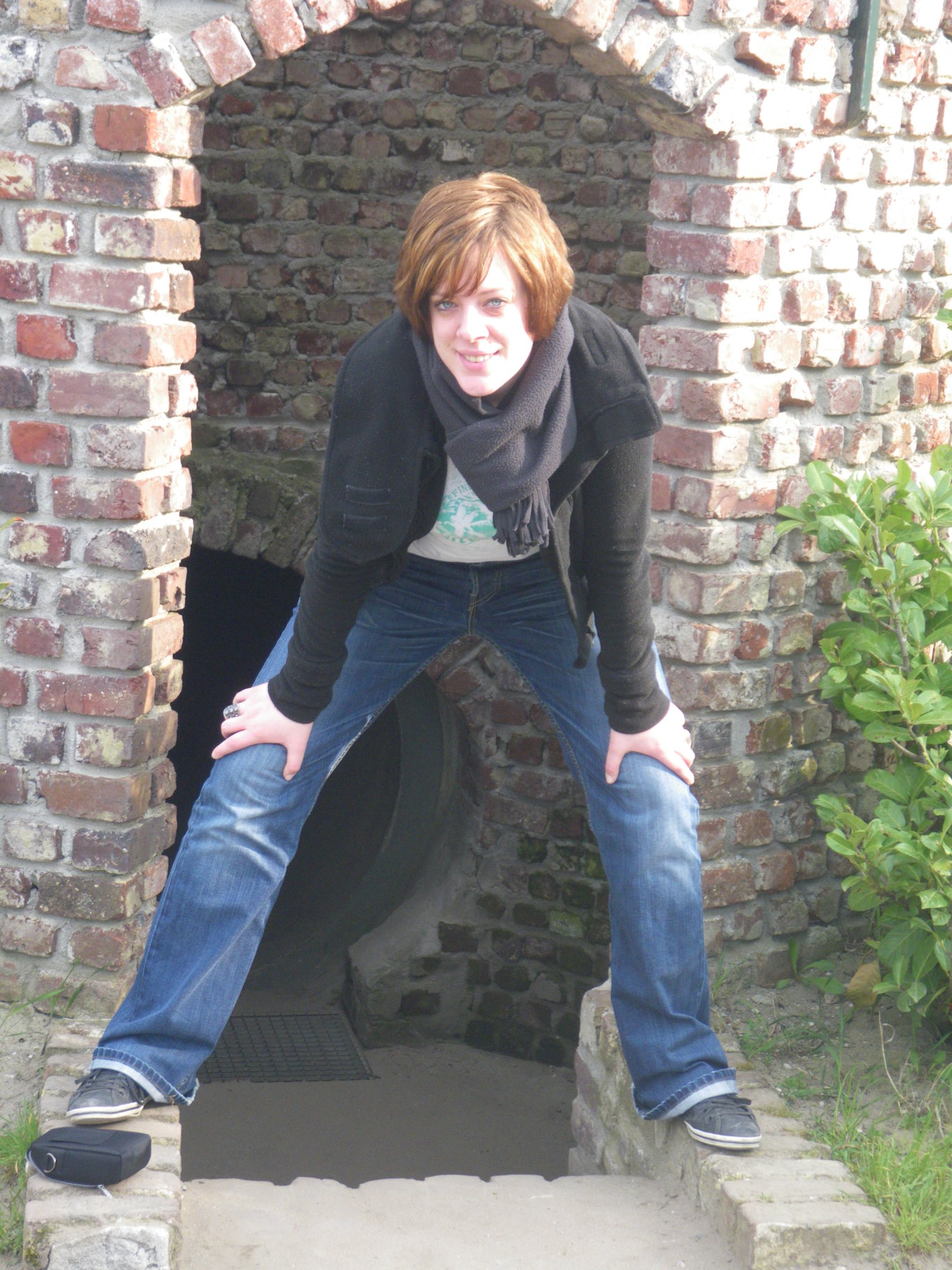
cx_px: 476
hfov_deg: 19.1
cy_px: 635
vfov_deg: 25.3
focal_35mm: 77
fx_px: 2824
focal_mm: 13.7
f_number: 4.8
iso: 200
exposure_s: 1/100
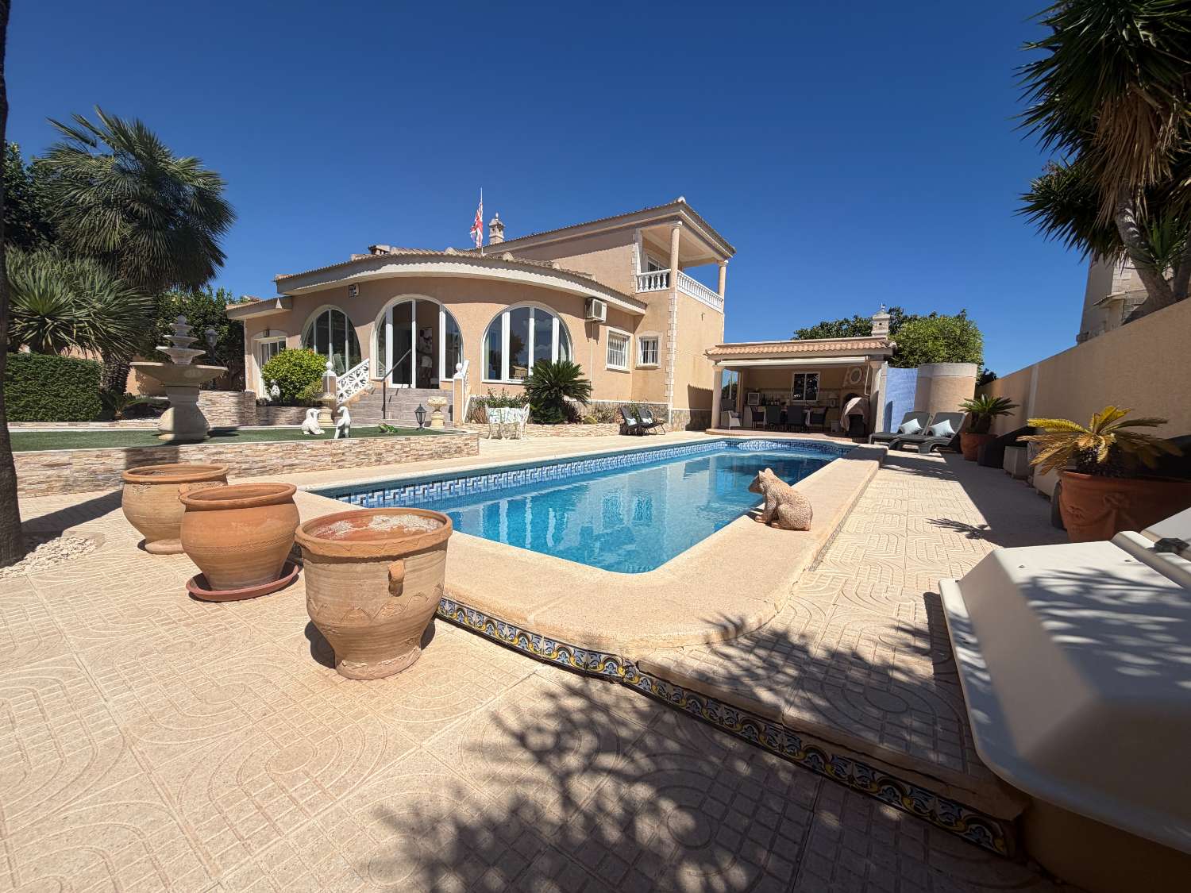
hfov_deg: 102.1
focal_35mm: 14
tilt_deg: -4.0
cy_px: 446
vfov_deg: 85.7
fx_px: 482
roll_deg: -0.9
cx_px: 596
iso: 20
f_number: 2.2
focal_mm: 2.22
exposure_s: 1/1848
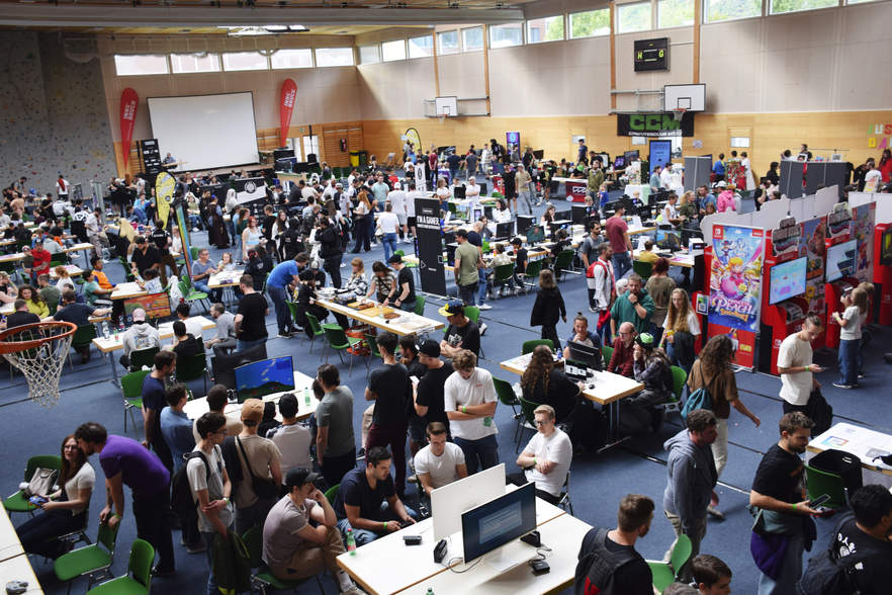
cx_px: 446
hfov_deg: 57.2
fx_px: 818
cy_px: 298
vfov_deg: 40.0
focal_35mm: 33
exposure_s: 1/80
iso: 400
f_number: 4.5
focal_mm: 22
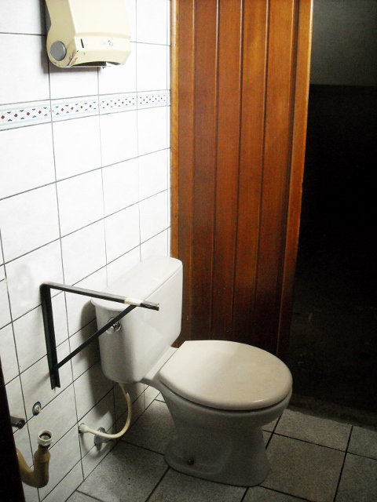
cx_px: 188
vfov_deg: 52.6
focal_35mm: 35
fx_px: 508
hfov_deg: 40.7
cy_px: 251
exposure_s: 1/49
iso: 400
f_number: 2.8
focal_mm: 5.7
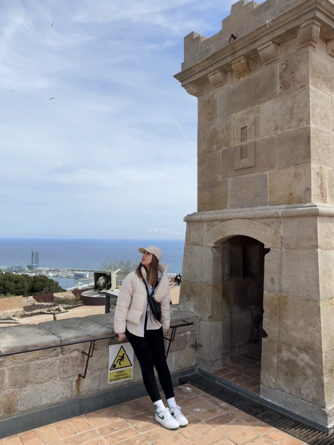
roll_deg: +0.6
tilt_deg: +2.4
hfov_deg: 56.8
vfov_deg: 71.6
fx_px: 309
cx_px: 167
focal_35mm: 24
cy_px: 222
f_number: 1.78
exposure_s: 1/7937
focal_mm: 6.76
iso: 80
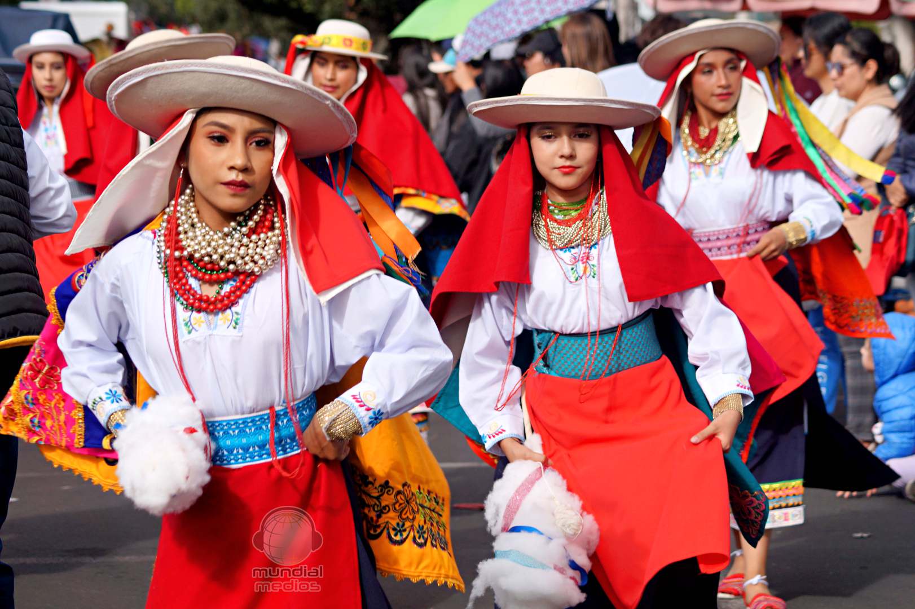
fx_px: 3239
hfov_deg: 16.1
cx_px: 458
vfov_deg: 10.7
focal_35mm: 128
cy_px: 304
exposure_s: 1/320
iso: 100
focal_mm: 85
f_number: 5.6
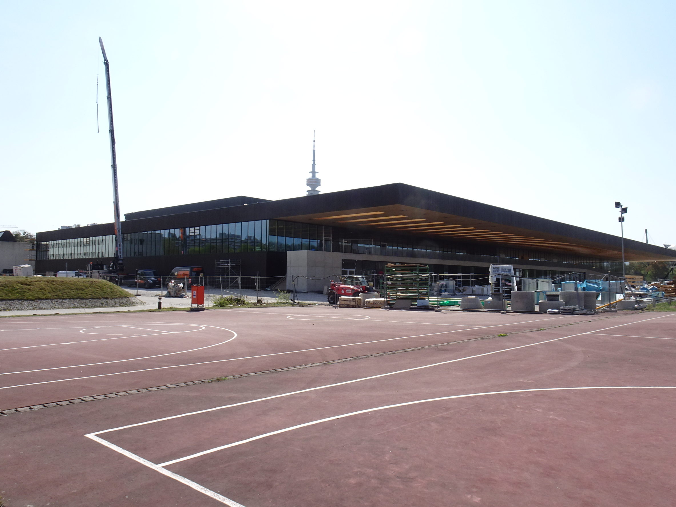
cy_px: 264
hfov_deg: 67.2
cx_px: 361
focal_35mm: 26
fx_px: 508
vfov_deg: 53.0
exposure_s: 1/250
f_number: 6.3
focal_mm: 4.1
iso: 80
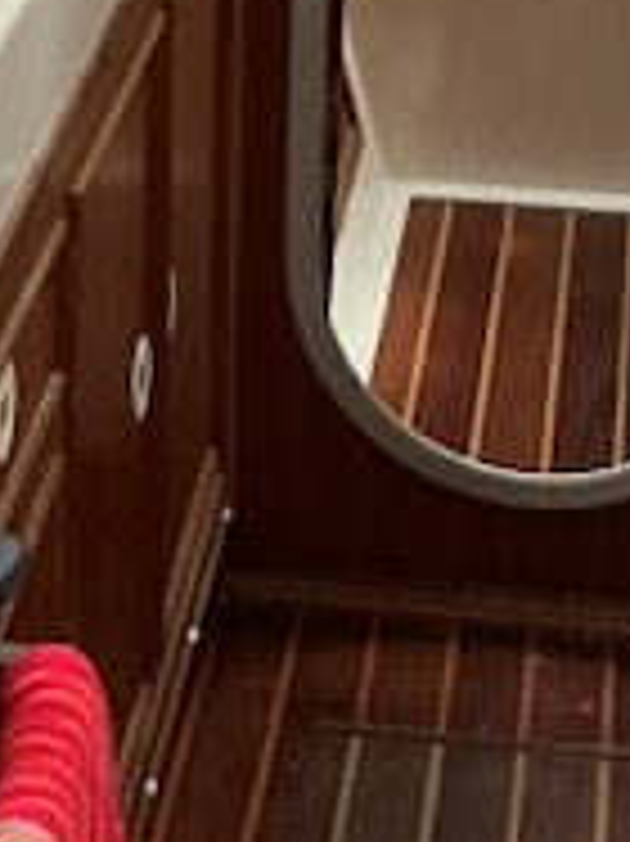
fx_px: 3523
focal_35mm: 145
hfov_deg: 10.2
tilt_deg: -13.1
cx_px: 400
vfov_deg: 12.9
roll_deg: +0.3
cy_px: -450
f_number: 1.8
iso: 160
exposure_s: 1/60
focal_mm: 3
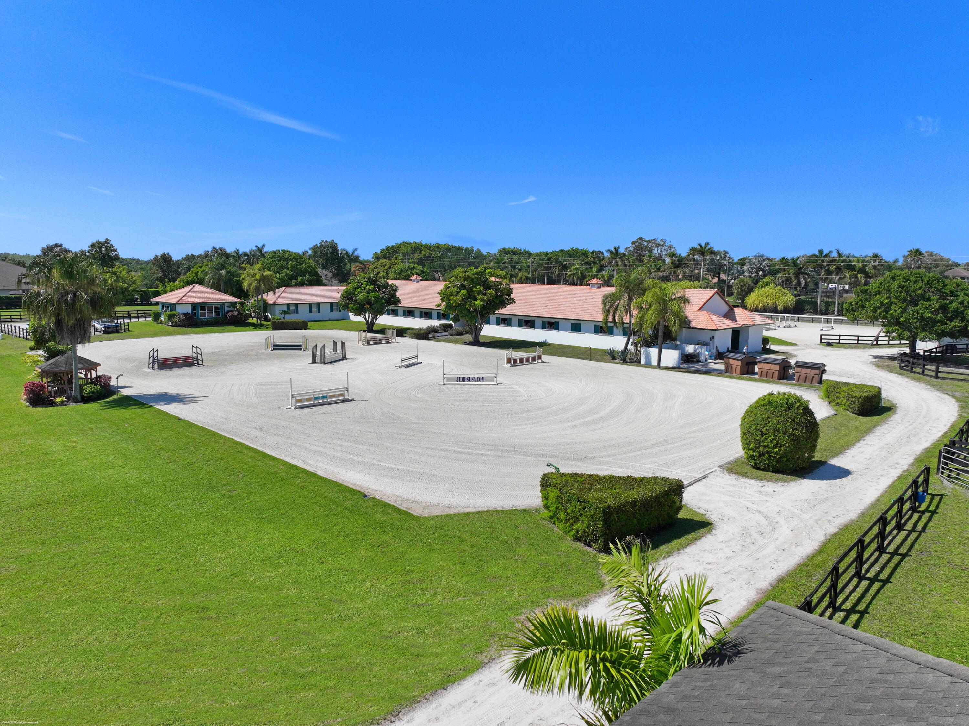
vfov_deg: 56.8
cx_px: 484
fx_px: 672
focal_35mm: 24
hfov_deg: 71.6
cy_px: 363
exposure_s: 1/3200
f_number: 2.8
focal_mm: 12.29
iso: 100
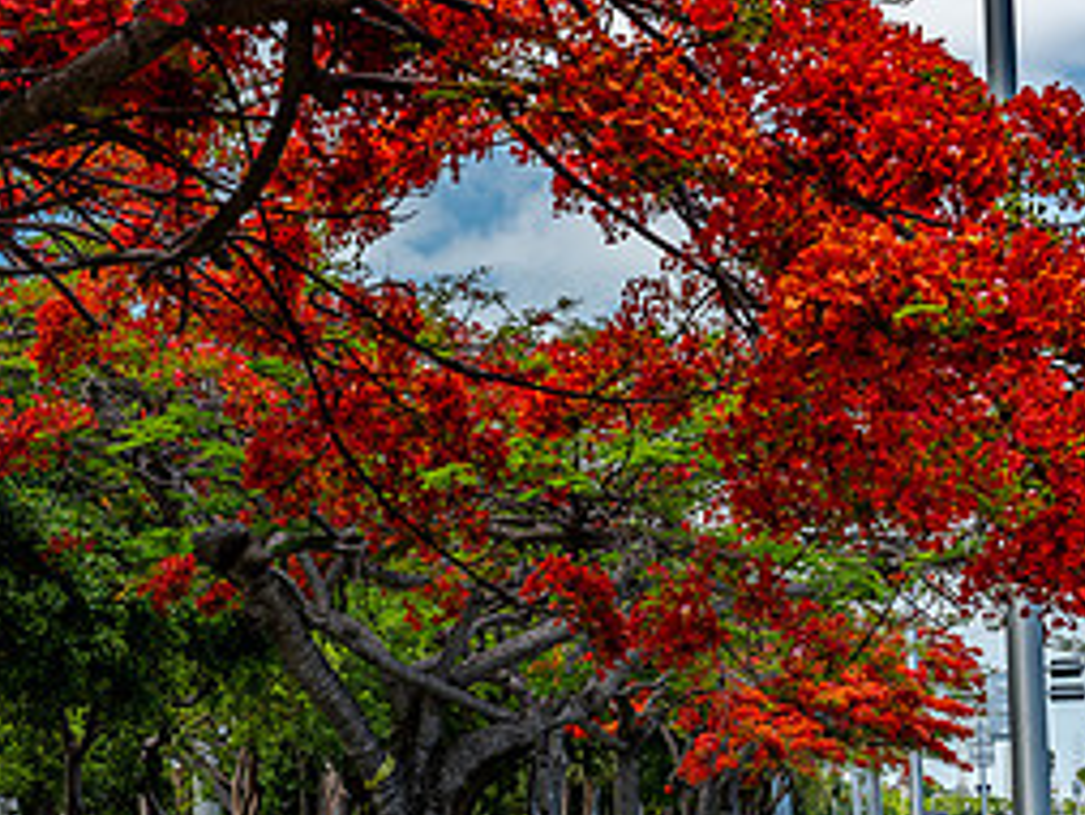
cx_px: 553
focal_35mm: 94
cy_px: 476
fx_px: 2948
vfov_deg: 15.7
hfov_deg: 20.9
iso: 100
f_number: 9
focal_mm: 55
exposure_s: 1/250
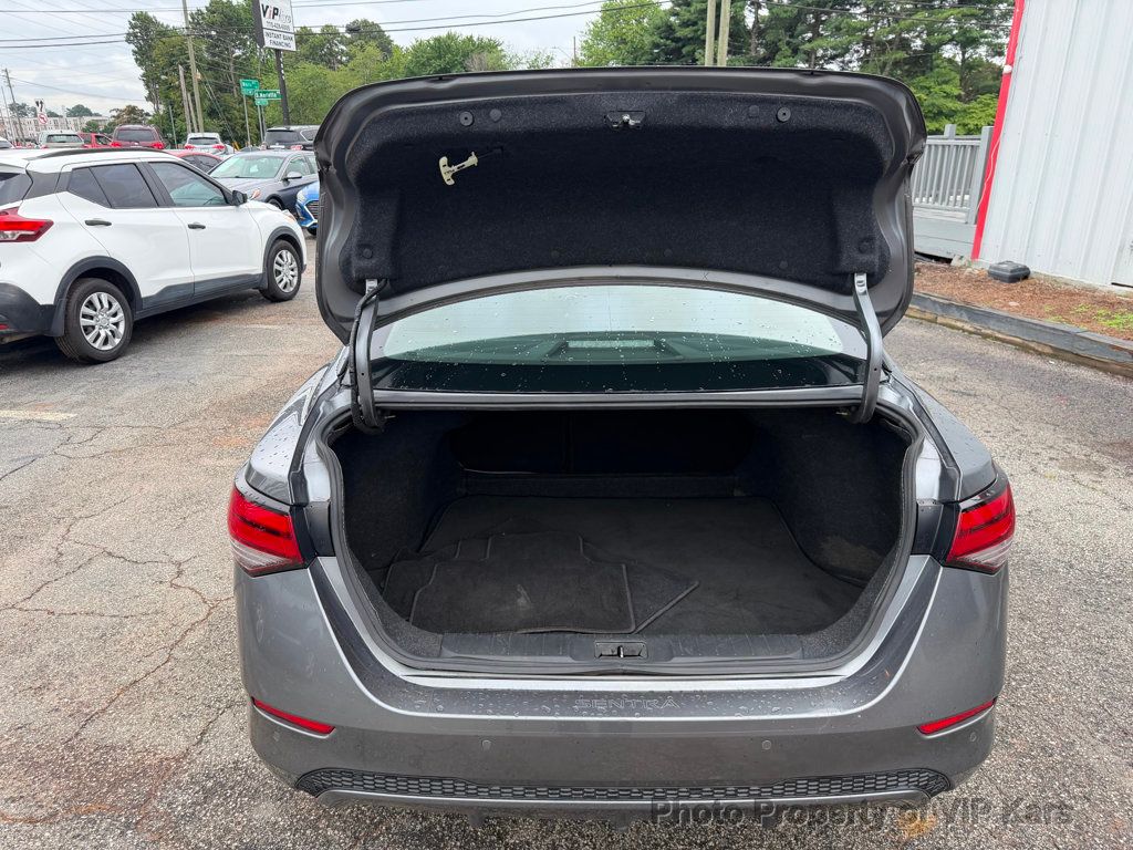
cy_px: 425
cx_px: 566
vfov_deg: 56.8
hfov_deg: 71.6
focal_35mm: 24
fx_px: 786
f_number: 1.78
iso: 100
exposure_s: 1/532
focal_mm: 6.76
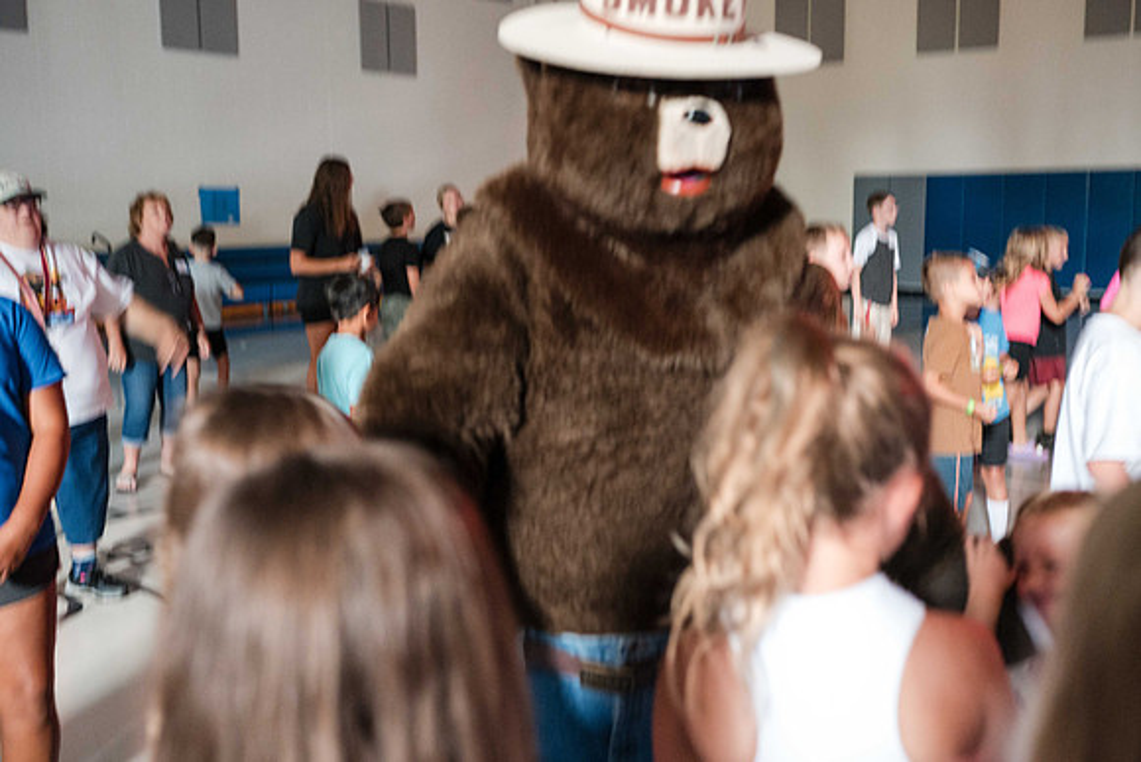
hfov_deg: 52.3
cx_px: 569
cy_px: 377
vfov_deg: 36.3
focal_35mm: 37
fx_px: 1162
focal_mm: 35
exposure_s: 1/30
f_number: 3.2
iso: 6400
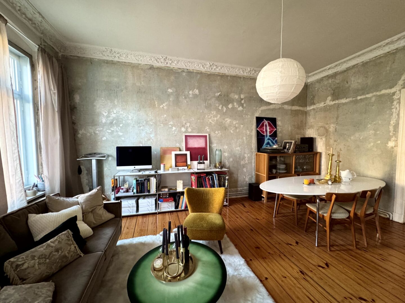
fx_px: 164
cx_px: 202
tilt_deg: -3.1
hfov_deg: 102.1
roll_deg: +0.4
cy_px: 152
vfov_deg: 85.7
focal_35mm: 14
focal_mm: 2.22
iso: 800
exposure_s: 1/50
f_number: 2.2
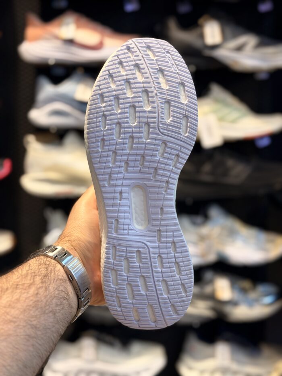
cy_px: 188
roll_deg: +0.7
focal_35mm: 48
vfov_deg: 39.7
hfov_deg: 30.3
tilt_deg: -9.3
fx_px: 521
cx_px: 141
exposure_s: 1/100
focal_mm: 6.76
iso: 50
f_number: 1.78
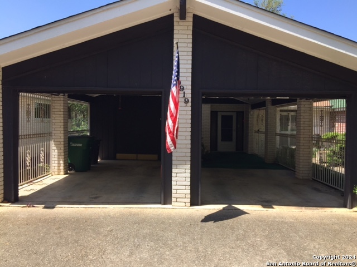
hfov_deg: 61.7
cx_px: 178
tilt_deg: -1.9
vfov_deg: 48.2
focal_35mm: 29
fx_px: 299
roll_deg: -1.5
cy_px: 134
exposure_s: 1/842
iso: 32
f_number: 2.2
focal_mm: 4.15
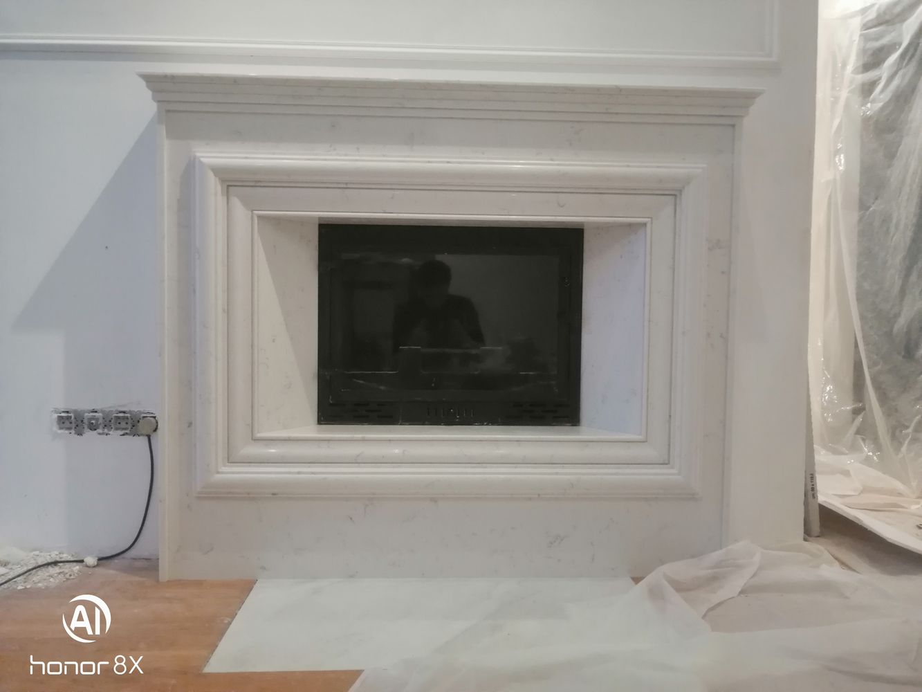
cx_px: 461
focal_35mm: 27
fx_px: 719
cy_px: 346
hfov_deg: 65.3
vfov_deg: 51.4
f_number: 1.8
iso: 400
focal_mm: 3.96
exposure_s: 1/25
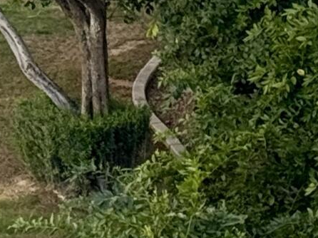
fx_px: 2966
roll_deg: +2.2
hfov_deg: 5.6
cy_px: 159
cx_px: -720
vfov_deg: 4.6
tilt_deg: -19.0
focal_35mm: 323
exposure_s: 1/792
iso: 64
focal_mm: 6.76
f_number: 1.78
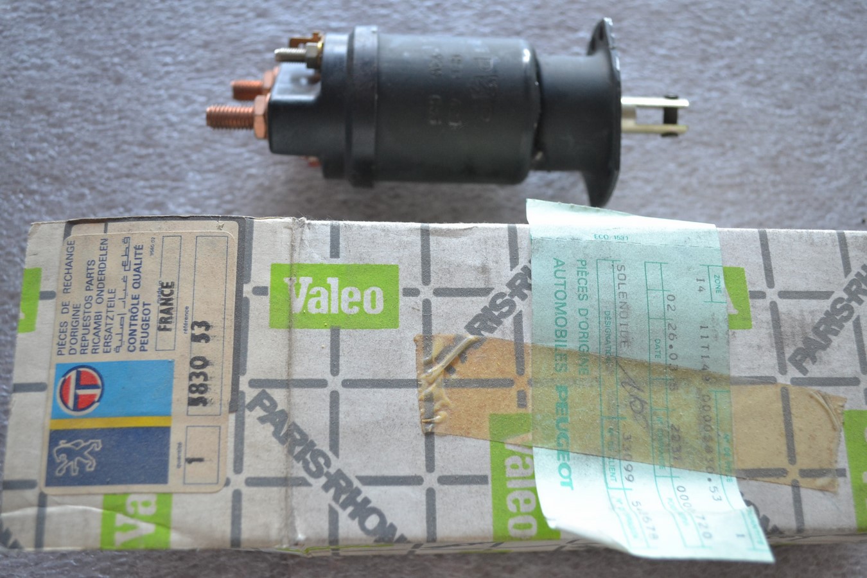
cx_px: 434
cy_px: 289
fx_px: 939
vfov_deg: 34.2
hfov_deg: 49.6
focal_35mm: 39
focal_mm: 26
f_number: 4.2
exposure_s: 1/25
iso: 800
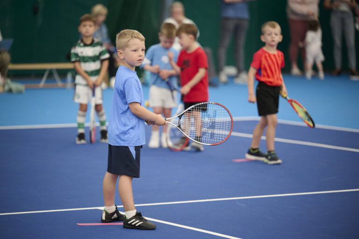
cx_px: 180
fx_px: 1695
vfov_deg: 8.1
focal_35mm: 170
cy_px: 120
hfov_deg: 12.1
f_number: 2.8
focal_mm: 170
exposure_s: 1/2000
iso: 1600
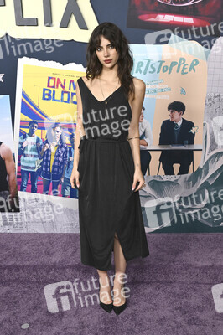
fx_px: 382
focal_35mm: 41
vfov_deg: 47.4
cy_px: 168
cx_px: 112
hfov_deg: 32.6
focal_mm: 41
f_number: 6.3
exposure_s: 1/250
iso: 1250
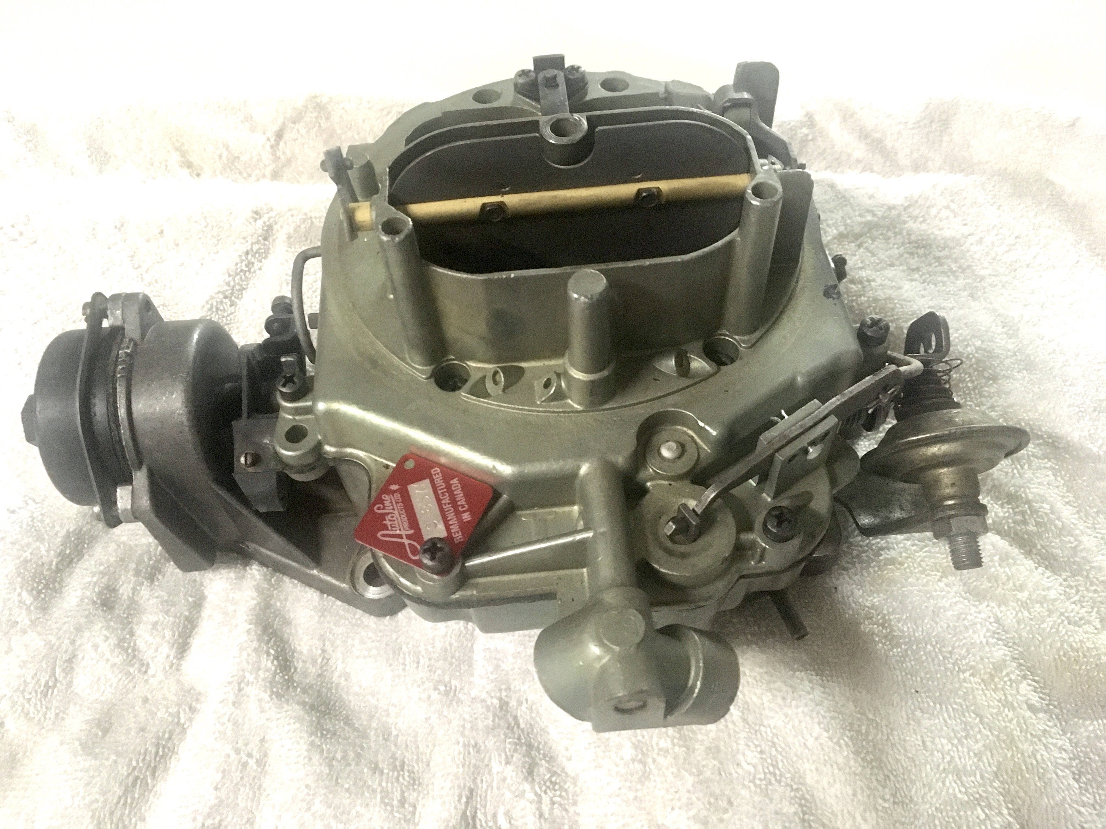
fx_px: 927
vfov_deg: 48.2
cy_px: 414
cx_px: 553
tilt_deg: -49.2
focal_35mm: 29
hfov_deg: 61.7
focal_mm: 4.15
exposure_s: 1/17
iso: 320
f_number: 2.2
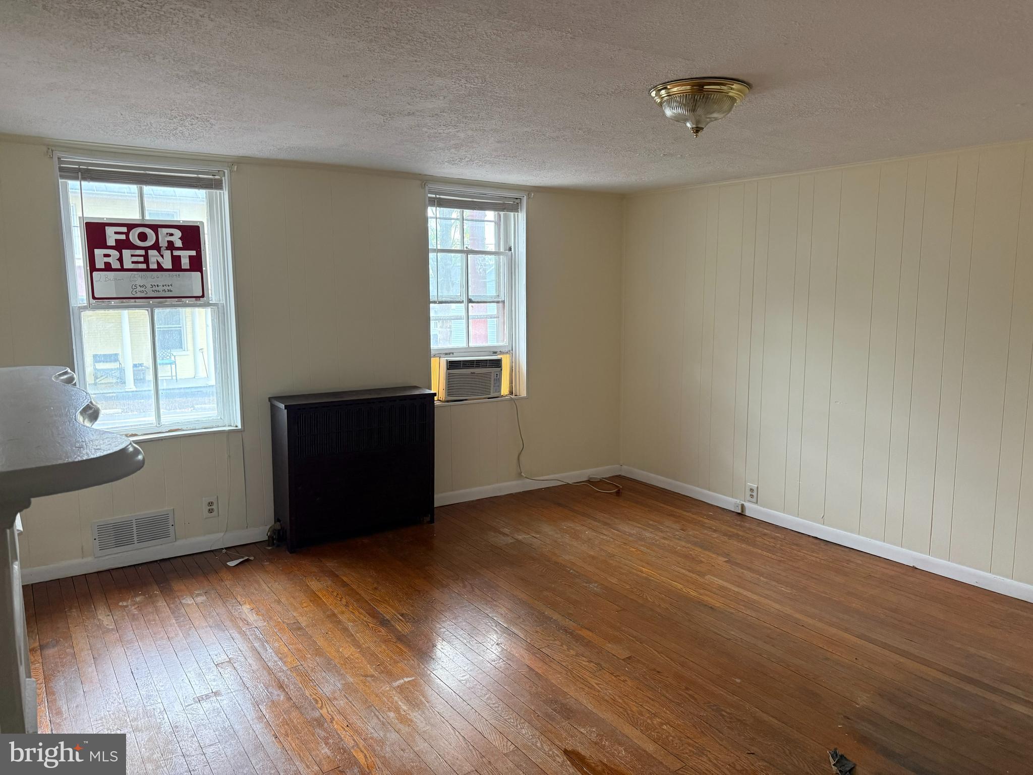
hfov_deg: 71.6
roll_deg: +0.0
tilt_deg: -6.5
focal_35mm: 24
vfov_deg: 56.8
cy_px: 388
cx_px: 516
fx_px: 716
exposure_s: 1/60
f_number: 1.78
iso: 320
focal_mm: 6.76
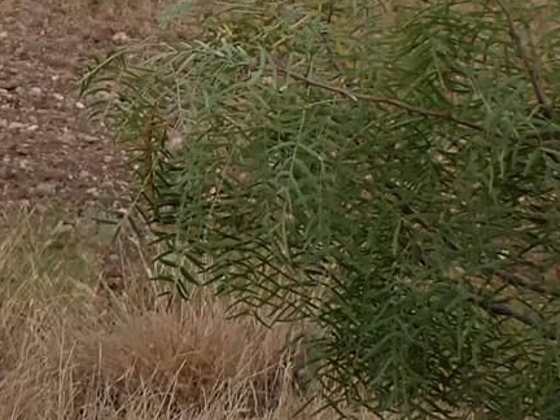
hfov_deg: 9.9
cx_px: -700
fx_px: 2912
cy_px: 36
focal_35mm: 180
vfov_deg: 8.2
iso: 100
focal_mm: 6.83
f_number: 2.7
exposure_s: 1/160
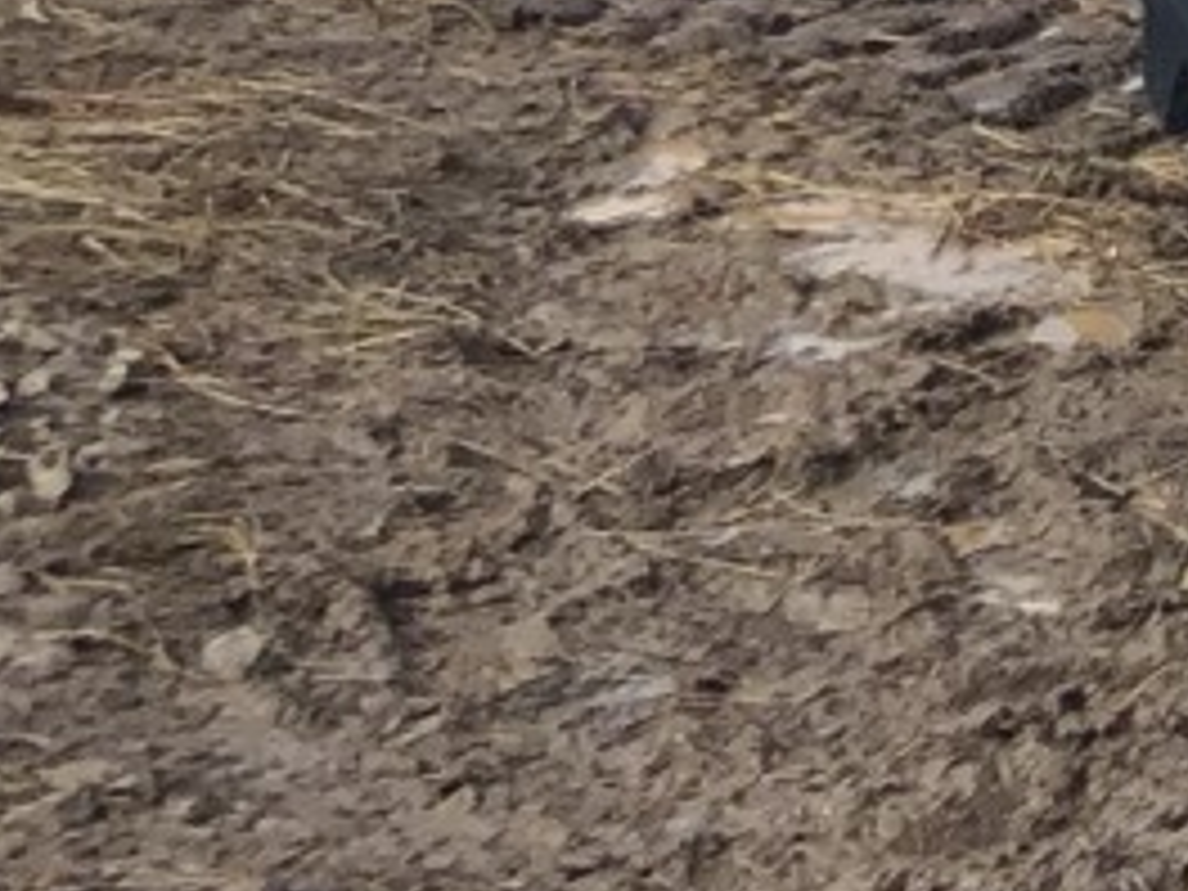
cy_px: -1040
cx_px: 3362
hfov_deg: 9.5
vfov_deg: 8.2
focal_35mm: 170
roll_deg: +1.0
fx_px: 5834
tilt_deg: -2.9
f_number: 1.8
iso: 20
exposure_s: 1/1372
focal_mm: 4
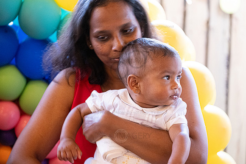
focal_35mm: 136
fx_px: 930
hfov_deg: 15.1
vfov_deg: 10.1
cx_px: 123
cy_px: 82
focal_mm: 90.6
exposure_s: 1/60
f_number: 2.8
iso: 3200
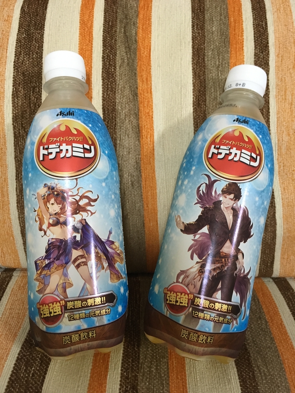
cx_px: 148
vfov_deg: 61.7
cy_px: 196
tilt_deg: -50.9
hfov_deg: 48.2
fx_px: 330
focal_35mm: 29
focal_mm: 4.15
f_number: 2.2
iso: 160
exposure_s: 1/30
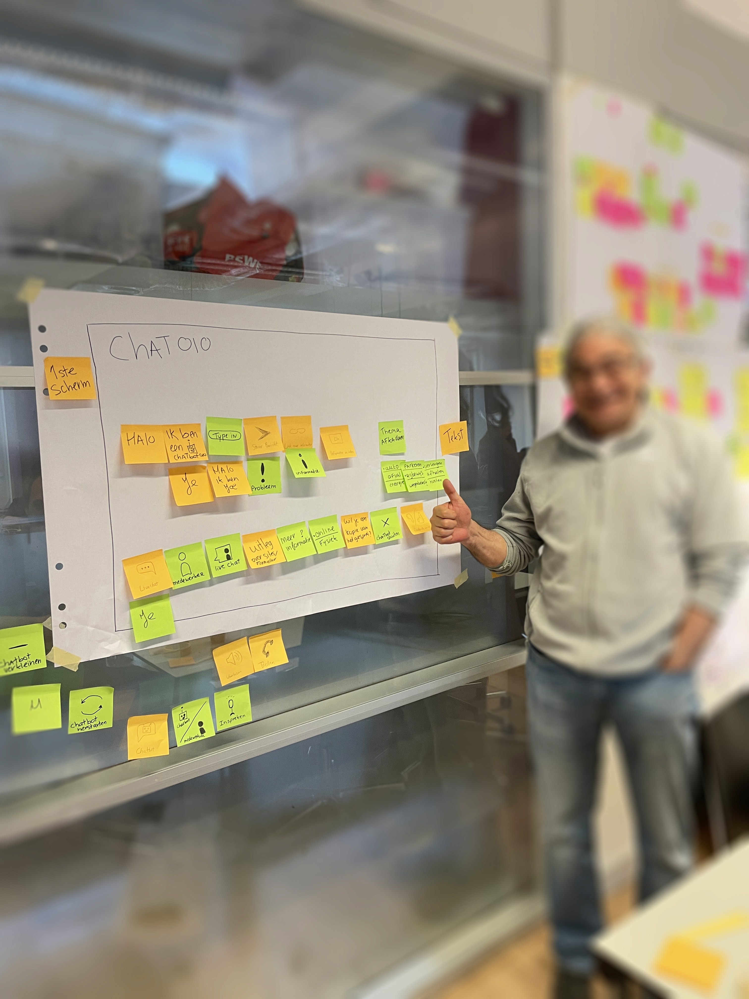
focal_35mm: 26
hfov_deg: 53.1
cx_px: 374
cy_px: 500
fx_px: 750
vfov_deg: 67.3
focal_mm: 4.2
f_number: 1.6
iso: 80
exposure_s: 1/50
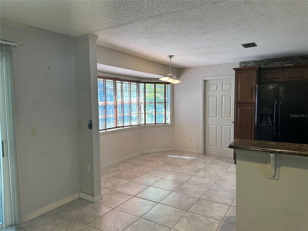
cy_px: 116
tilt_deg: -3.7
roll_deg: +0.3
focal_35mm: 24
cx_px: 154
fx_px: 214
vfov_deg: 56.8
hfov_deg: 71.6
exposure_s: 1/120
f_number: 1.78
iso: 125
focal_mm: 6.86
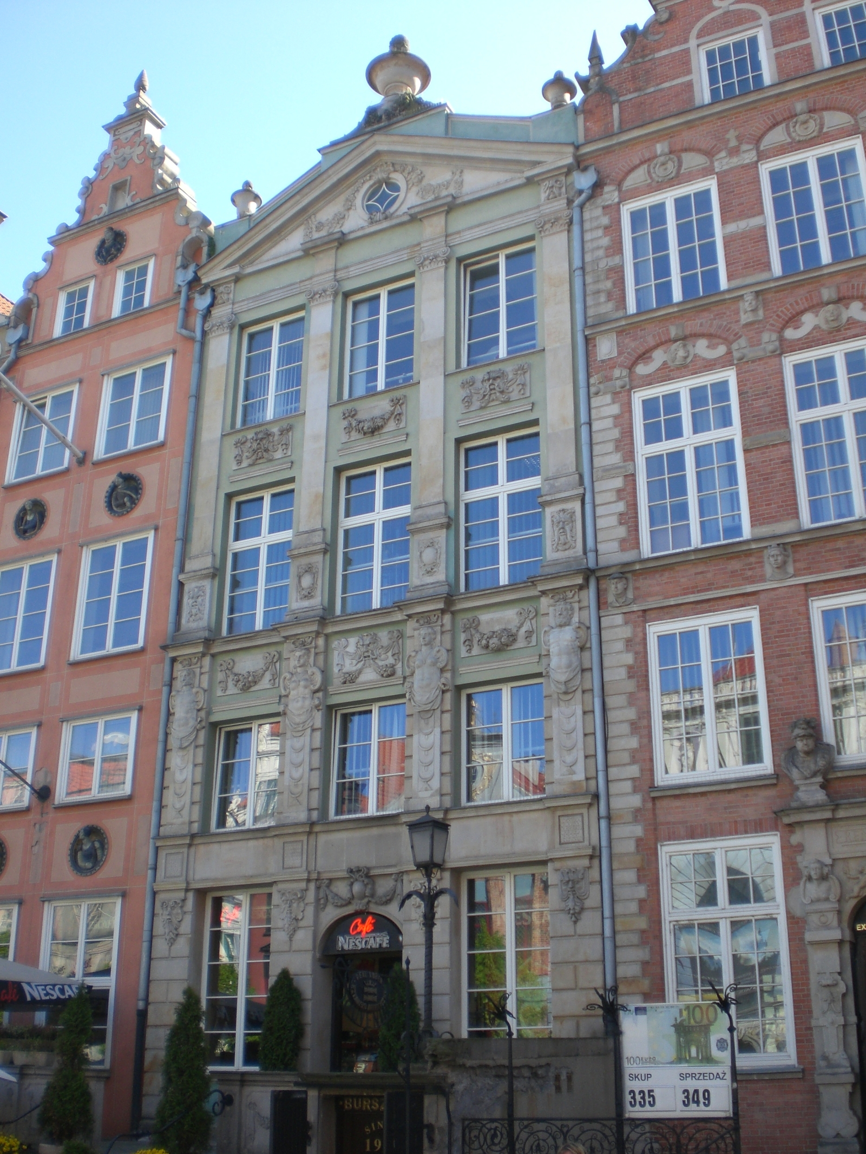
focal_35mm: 38
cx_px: 433
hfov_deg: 37.7
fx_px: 1267
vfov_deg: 49.0
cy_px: 577
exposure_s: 1/200
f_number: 3.1
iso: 50
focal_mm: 6.3
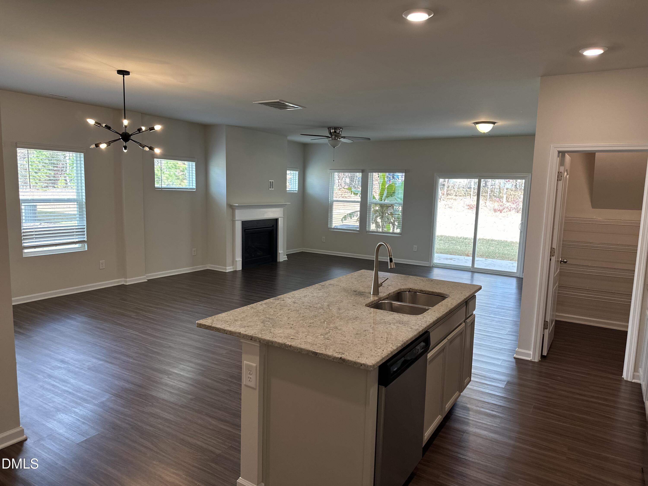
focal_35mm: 24
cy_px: 243
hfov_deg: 71.6
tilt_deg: -7.4
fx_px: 449
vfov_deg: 56.8
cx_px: 324
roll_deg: -1.8
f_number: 1.78
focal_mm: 6.86
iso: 125
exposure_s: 1/120
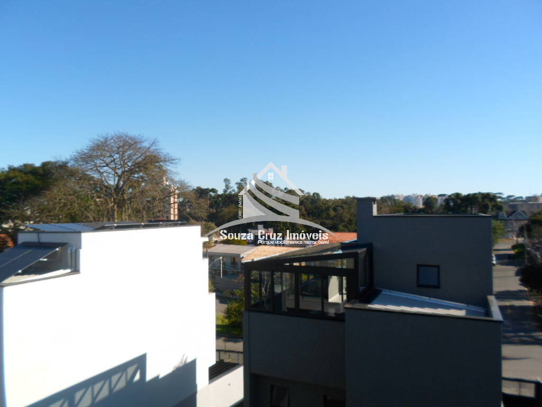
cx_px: 271
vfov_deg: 54.9
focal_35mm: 25
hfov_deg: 69.4
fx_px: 391
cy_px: 204
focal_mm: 4.5
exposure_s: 1/1500
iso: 80
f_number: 2.5
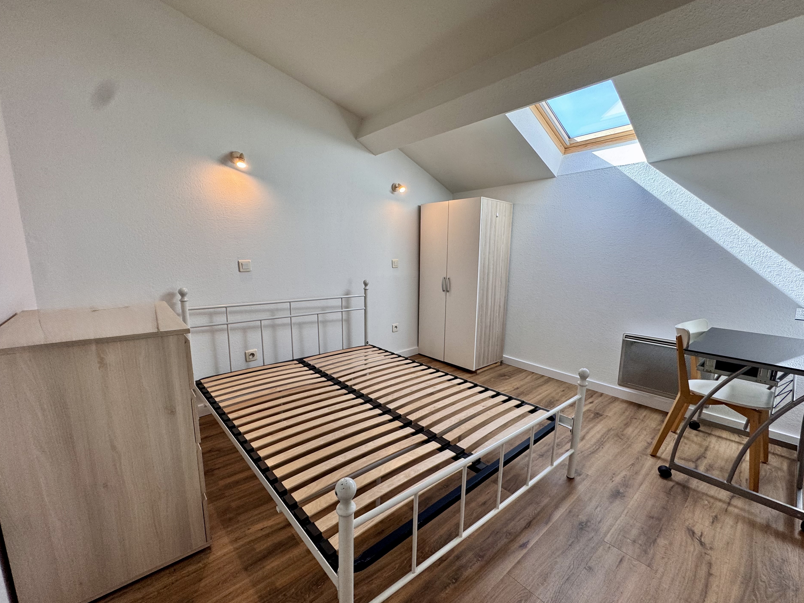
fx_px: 348
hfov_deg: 98.1
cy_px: 313
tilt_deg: -9.0
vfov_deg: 81.7
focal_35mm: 15
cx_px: 425
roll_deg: -0.3
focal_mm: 2.22
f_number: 2.2
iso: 100
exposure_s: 1/100
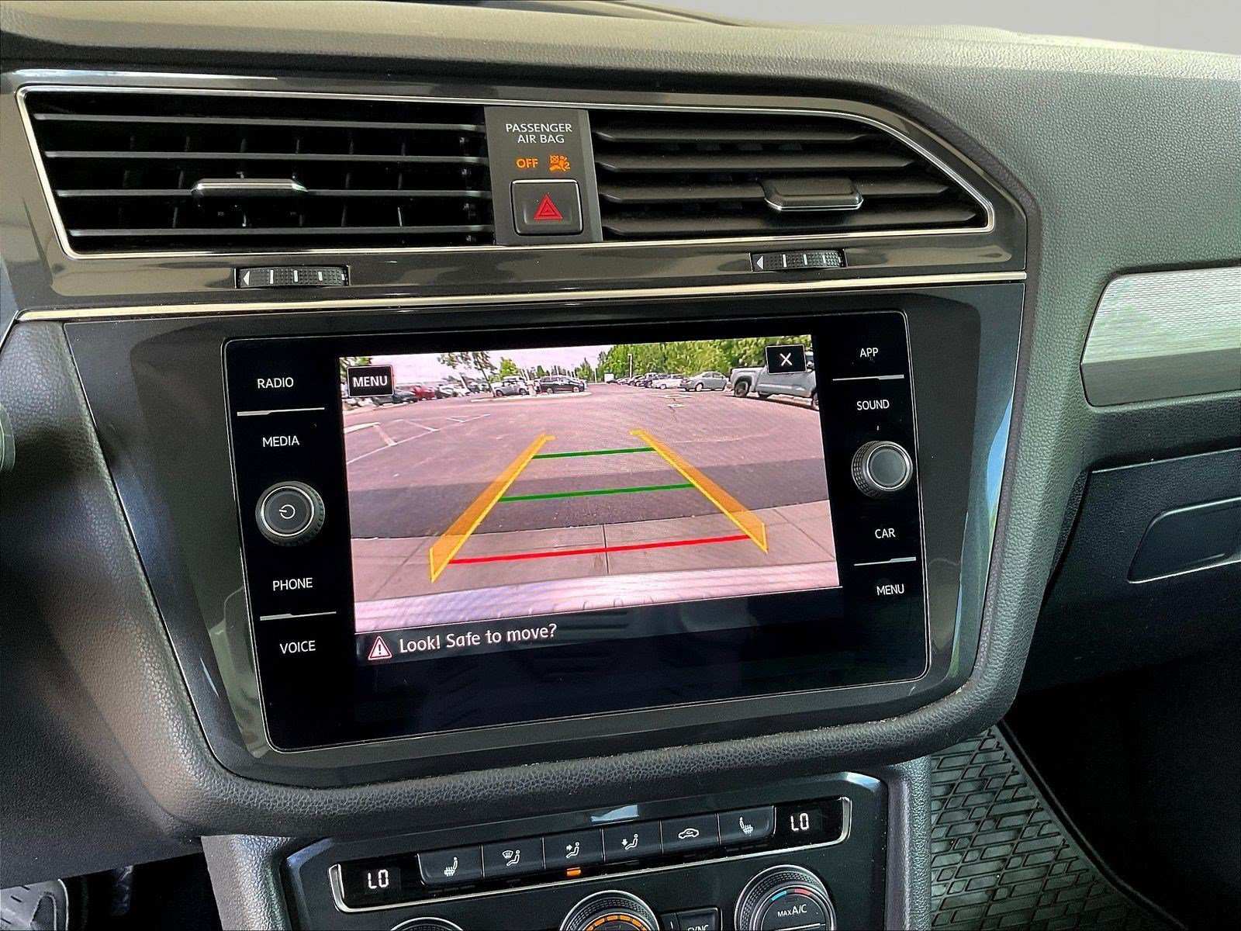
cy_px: 466
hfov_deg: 61.7
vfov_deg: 48.2
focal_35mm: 29
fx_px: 1040
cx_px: 620
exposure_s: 1/105
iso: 64
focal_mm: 3
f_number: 1.8
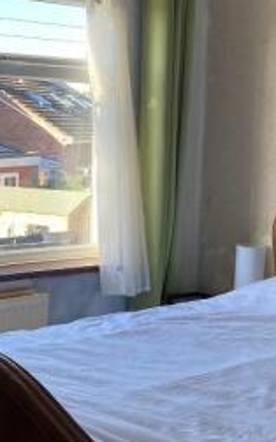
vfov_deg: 29.7
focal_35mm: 69
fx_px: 830
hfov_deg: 18.8
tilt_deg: -3.3
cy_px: 191
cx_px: 87
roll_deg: -1.6
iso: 32
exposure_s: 1/121
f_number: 1.8
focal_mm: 3.99
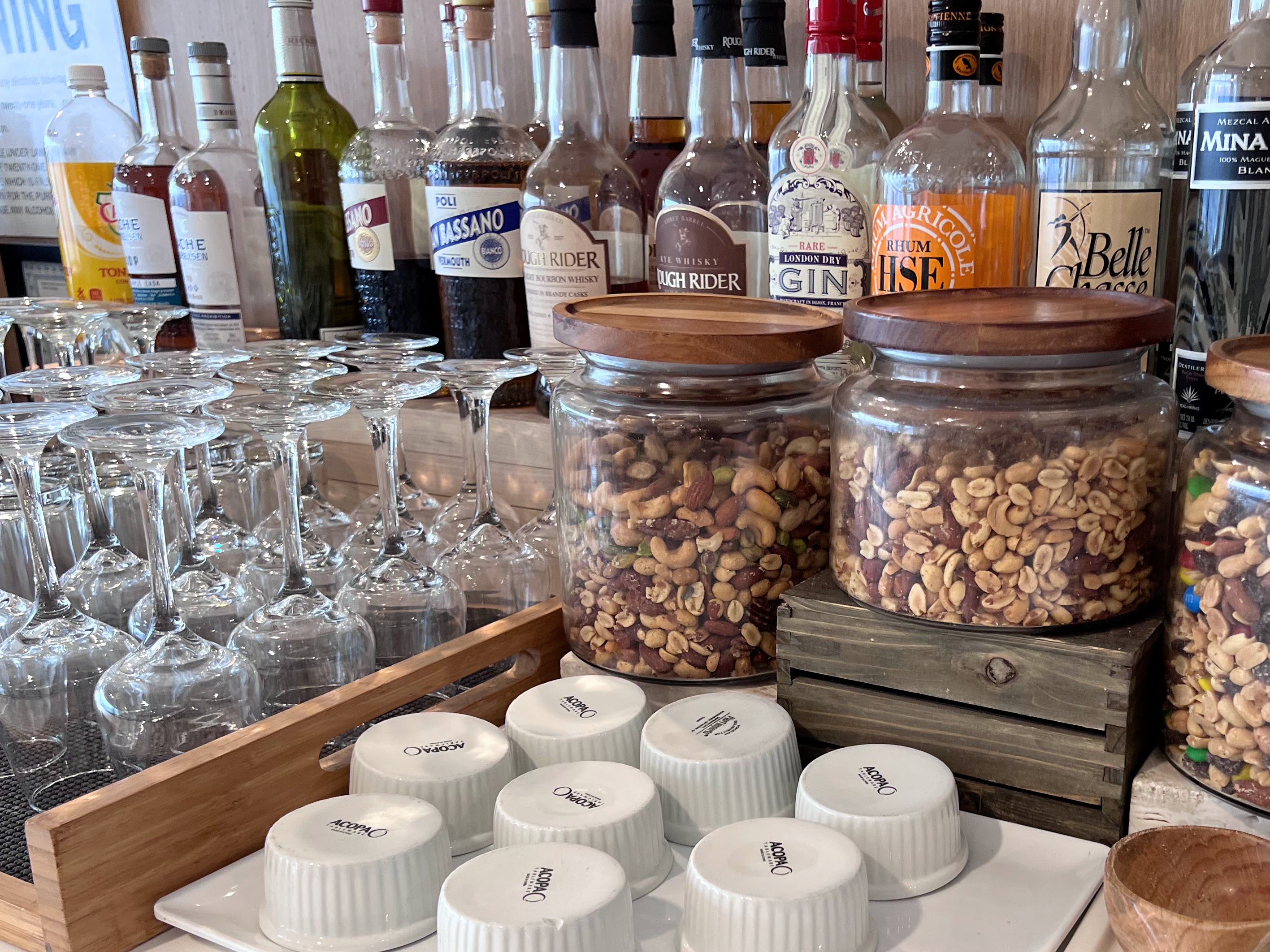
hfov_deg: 49.7
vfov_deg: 38.3
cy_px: 620
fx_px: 1358
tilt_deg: -19.5
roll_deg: +0.9
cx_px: 782
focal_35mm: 37
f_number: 1.5
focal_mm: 5.7
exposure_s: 1/120
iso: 125
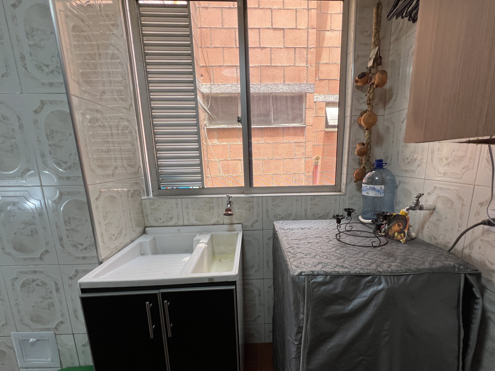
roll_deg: +1.2
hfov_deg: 98.0
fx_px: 215
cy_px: 209
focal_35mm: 15
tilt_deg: -12.3
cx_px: 267
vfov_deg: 81.4
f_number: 1.8
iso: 100
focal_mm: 1.57
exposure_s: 1/120
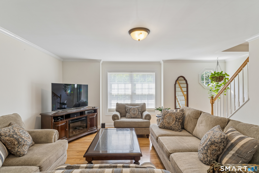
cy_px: 86
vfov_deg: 65.9
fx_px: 133
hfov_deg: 88.4
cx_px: 130
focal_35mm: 18
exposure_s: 1/20
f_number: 13
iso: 400
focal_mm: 18.5
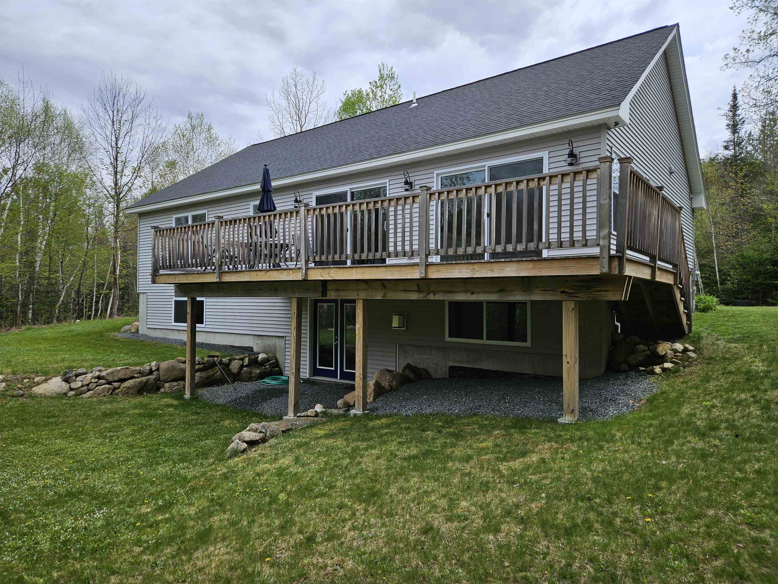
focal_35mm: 23
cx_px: 389
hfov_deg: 73.9
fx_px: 517
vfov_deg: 58.9
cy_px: 292
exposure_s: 1/1915
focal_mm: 5.4
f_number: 1.8
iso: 25
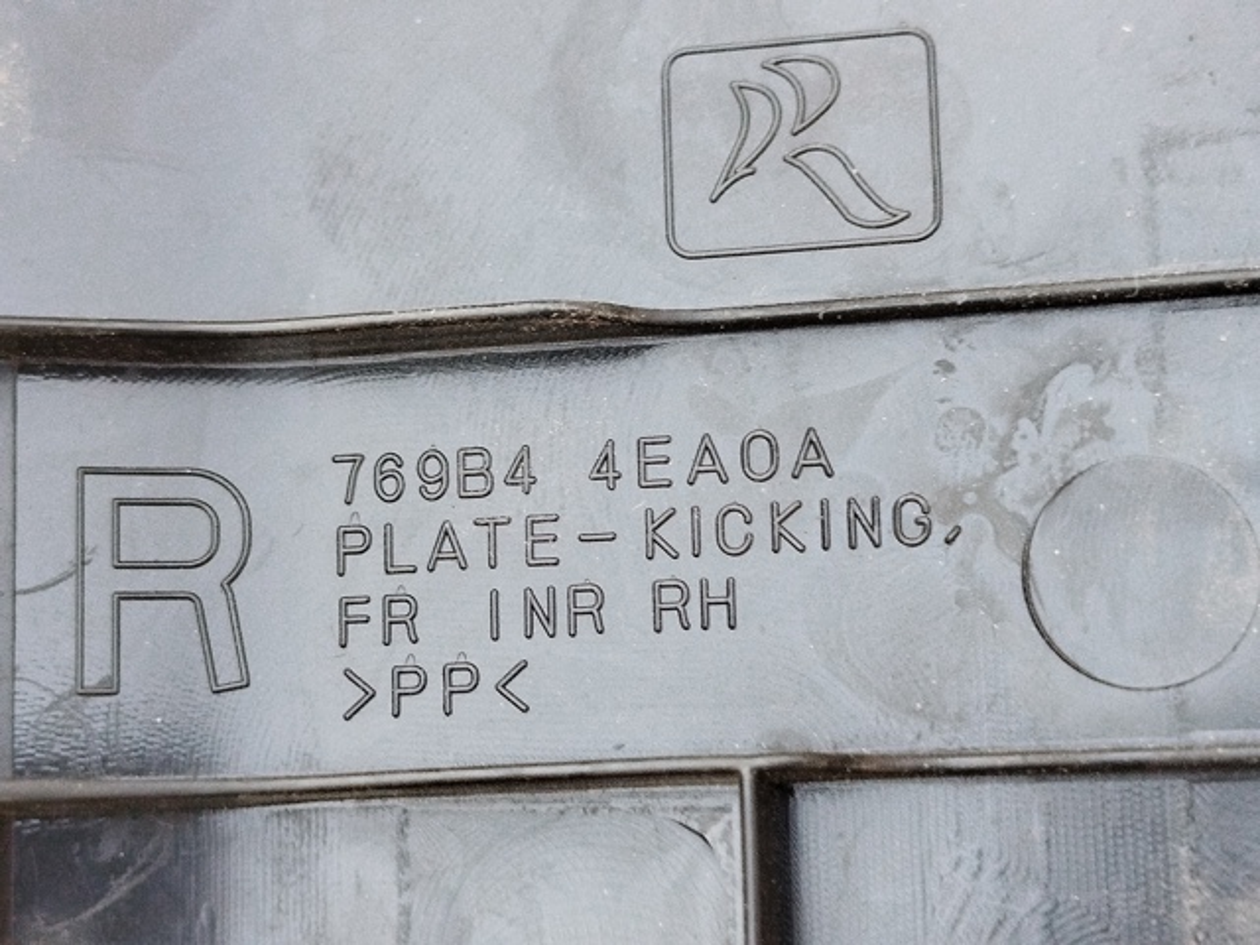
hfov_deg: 27.0
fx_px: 2621
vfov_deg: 20.4
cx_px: 630
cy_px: 472
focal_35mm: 72
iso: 200
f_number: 1.7
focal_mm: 5.31
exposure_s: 1/50
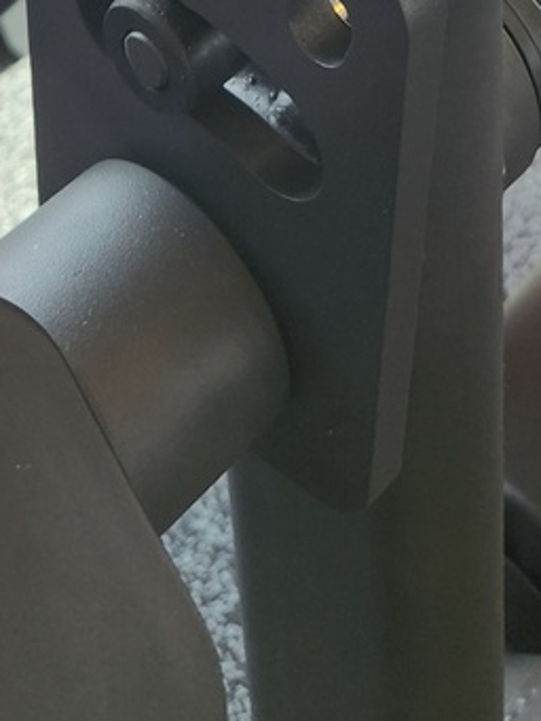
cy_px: -459
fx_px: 1687
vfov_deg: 19.7
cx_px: 351
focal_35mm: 81
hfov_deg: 18.2
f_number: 1.8
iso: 40
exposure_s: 1/180
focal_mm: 5.4
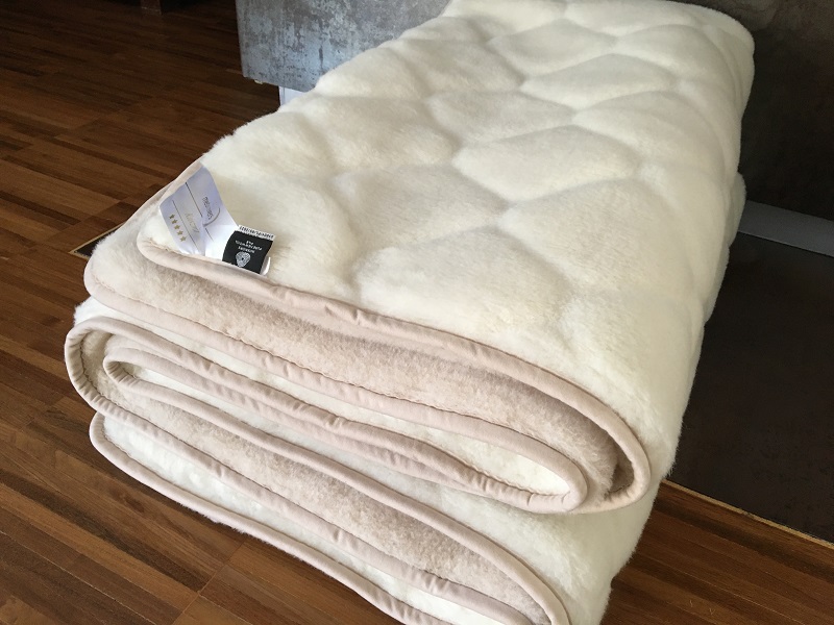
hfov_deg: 61.7
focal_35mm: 29
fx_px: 699
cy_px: 312
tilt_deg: -36.9
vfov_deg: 48.2
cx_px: 417
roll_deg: -4.2
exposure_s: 1/33
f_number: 2.2
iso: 125
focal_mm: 4.15
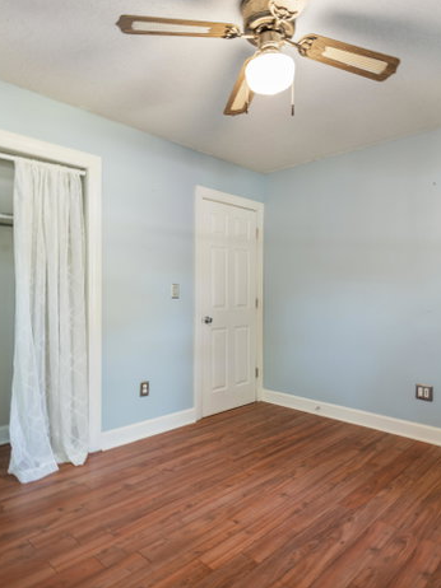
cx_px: 243
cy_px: 284
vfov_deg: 79.0
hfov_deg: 63.2
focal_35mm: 21
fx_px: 357
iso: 100
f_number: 8
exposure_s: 1
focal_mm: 14
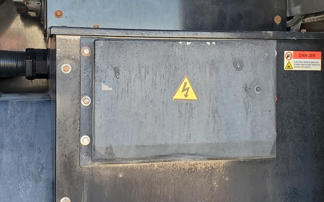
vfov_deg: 27.3
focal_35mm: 47
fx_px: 415
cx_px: 141
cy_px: 76
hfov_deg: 42.6
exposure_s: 1/120
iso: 100
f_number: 2.4
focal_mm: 4.3
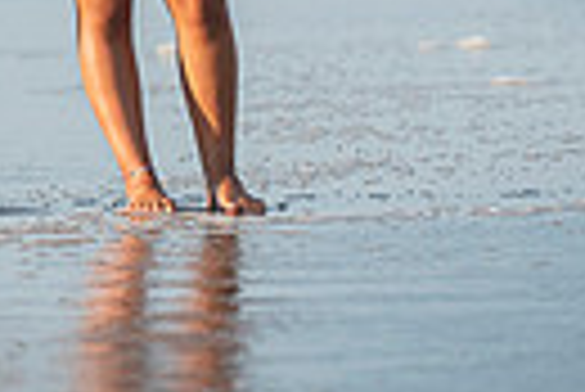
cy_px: -336
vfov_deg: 2.6
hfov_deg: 3.8
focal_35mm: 535
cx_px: -292
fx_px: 8703
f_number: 3.2
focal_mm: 120
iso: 250
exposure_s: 1/4000
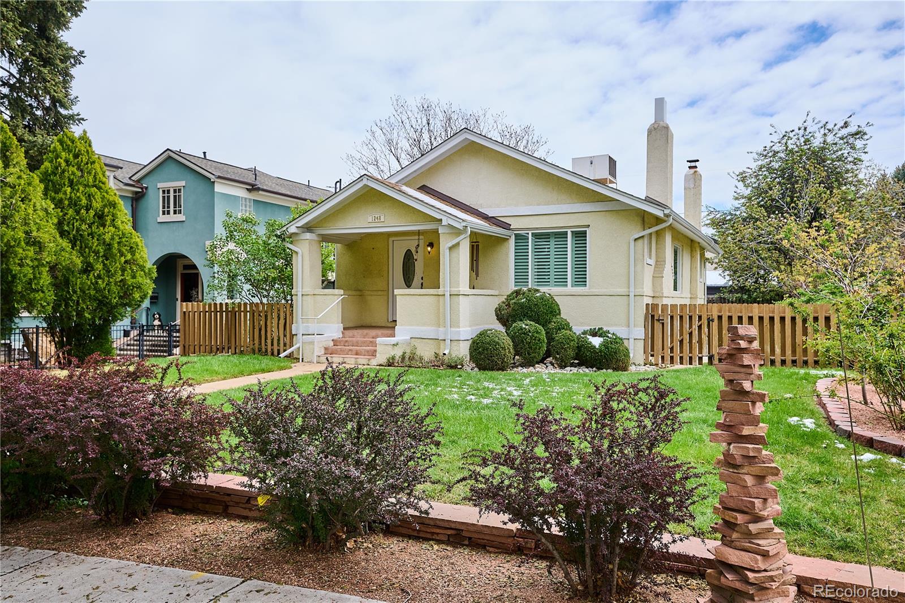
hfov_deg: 67.4
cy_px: 302
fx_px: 679
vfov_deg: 47.9
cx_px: 452
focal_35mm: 27
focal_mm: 27
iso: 400
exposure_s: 1/400
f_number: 10
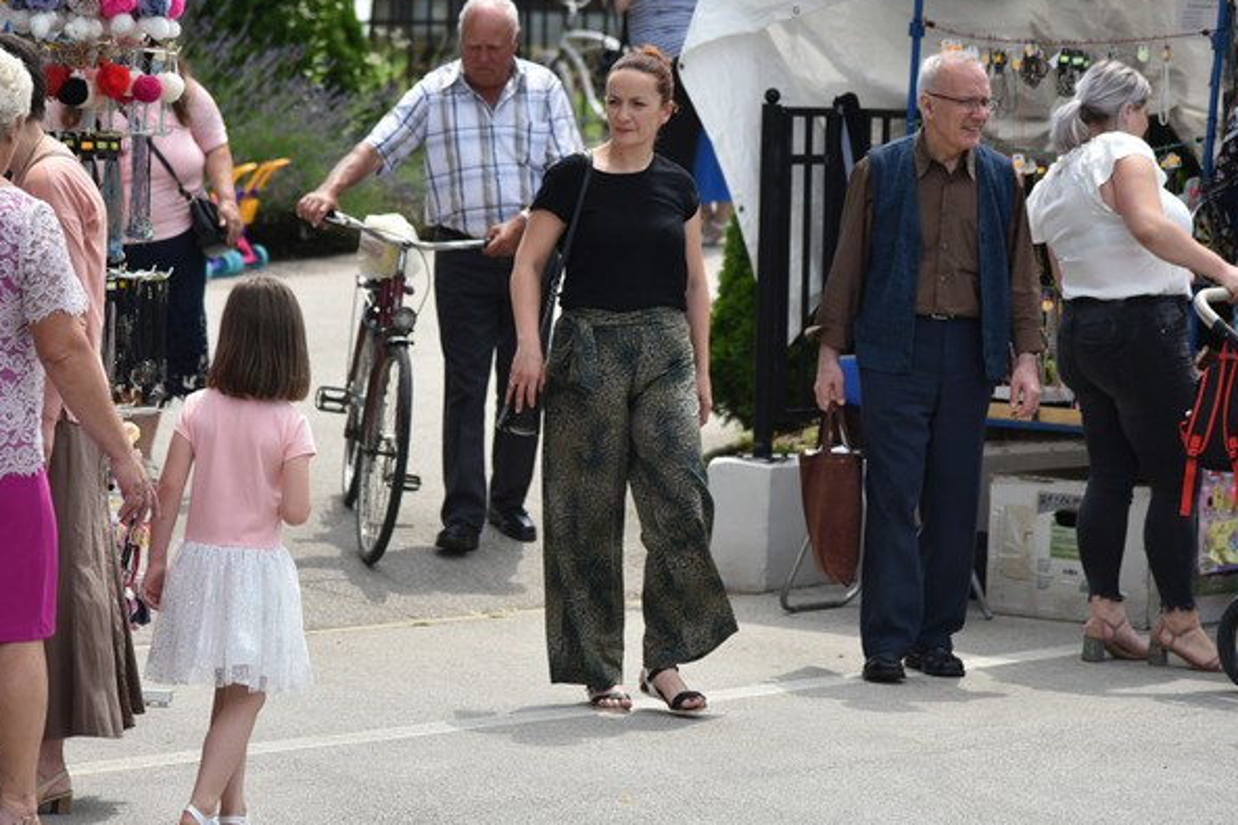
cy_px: 308
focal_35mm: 166
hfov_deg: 12.4
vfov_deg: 8.3
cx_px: 626
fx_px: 5707
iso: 400
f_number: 4
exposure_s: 1/2000
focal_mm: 120
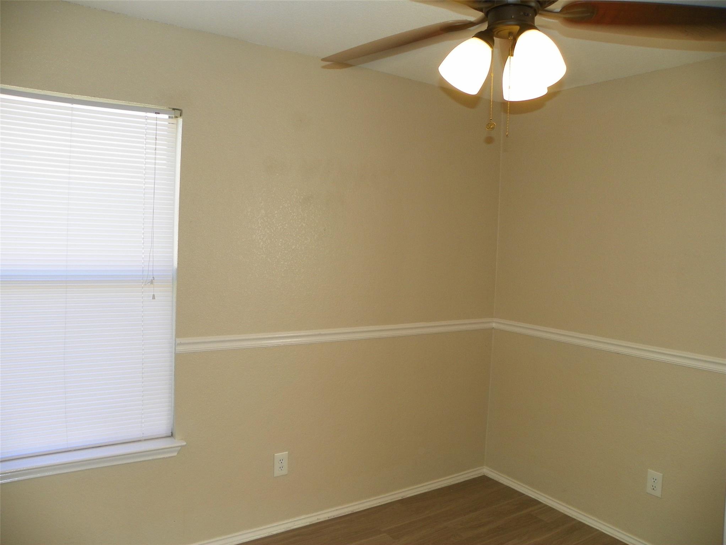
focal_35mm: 26
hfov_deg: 67.3
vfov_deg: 53.1
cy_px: 272
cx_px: 363
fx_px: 546
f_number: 2.8
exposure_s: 1/50
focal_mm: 4.6
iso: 64
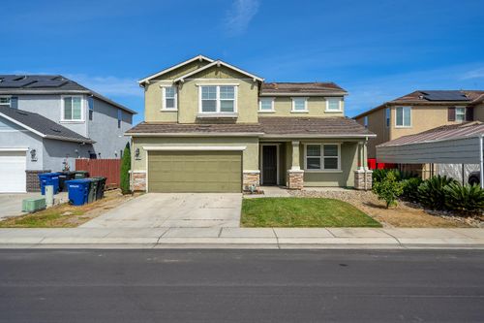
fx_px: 323
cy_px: 162
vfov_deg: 53.1
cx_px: 242
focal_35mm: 24
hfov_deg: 73.8
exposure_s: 1/250
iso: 100
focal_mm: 24
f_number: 10
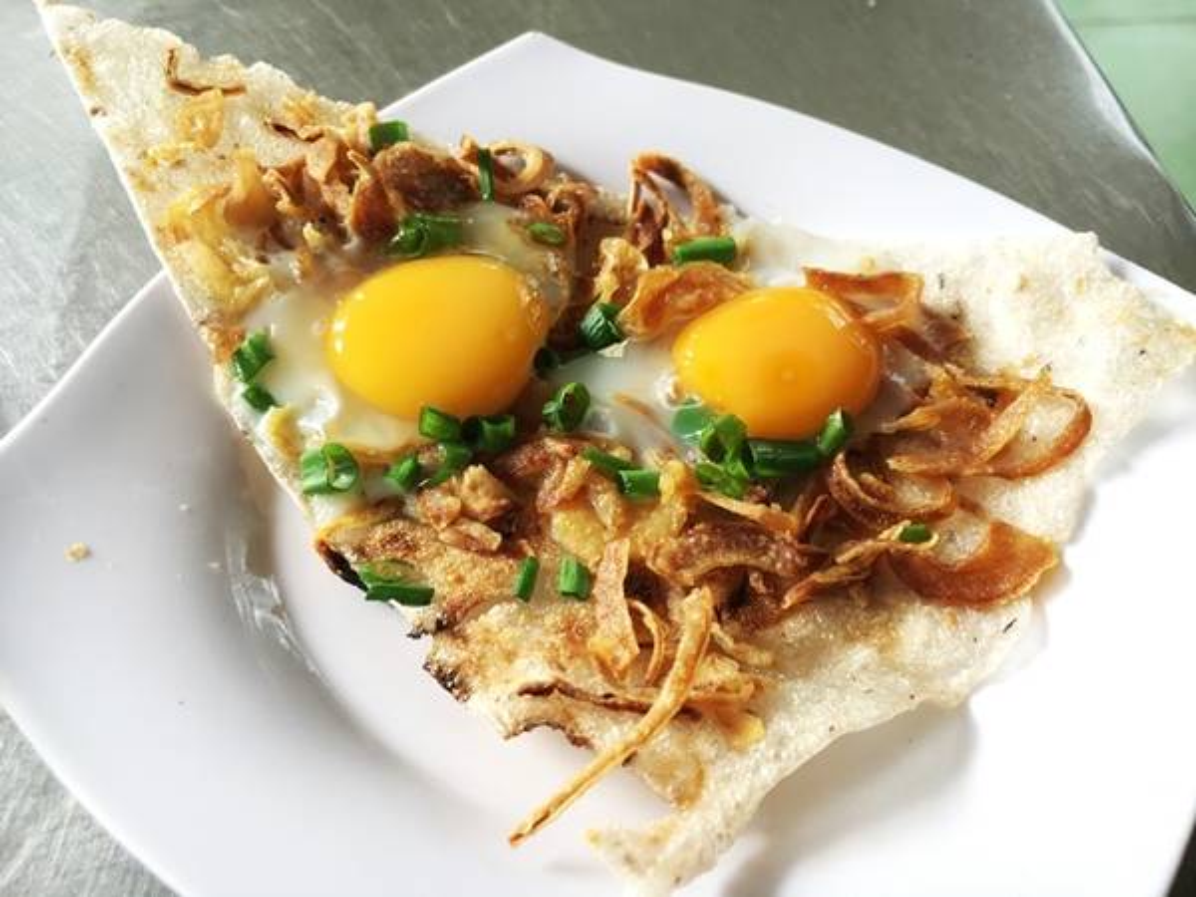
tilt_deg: -53.1
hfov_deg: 61.7
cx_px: 598
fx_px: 1002
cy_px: 448
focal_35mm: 29
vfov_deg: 48.2
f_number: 2.2
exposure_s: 1/50
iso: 32
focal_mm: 4.15
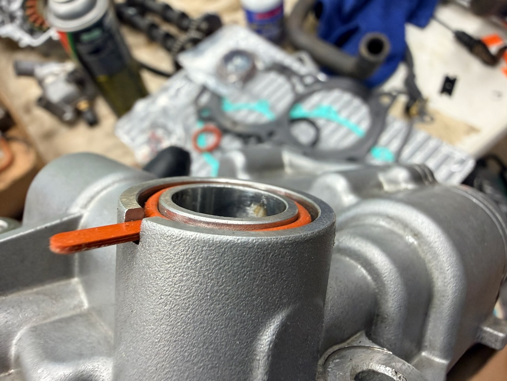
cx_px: 254
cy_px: 190
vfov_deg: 56.8
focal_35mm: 24
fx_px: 352
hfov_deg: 71.6
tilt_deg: -63.8
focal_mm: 2.22
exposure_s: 1/120
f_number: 2.2
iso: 250
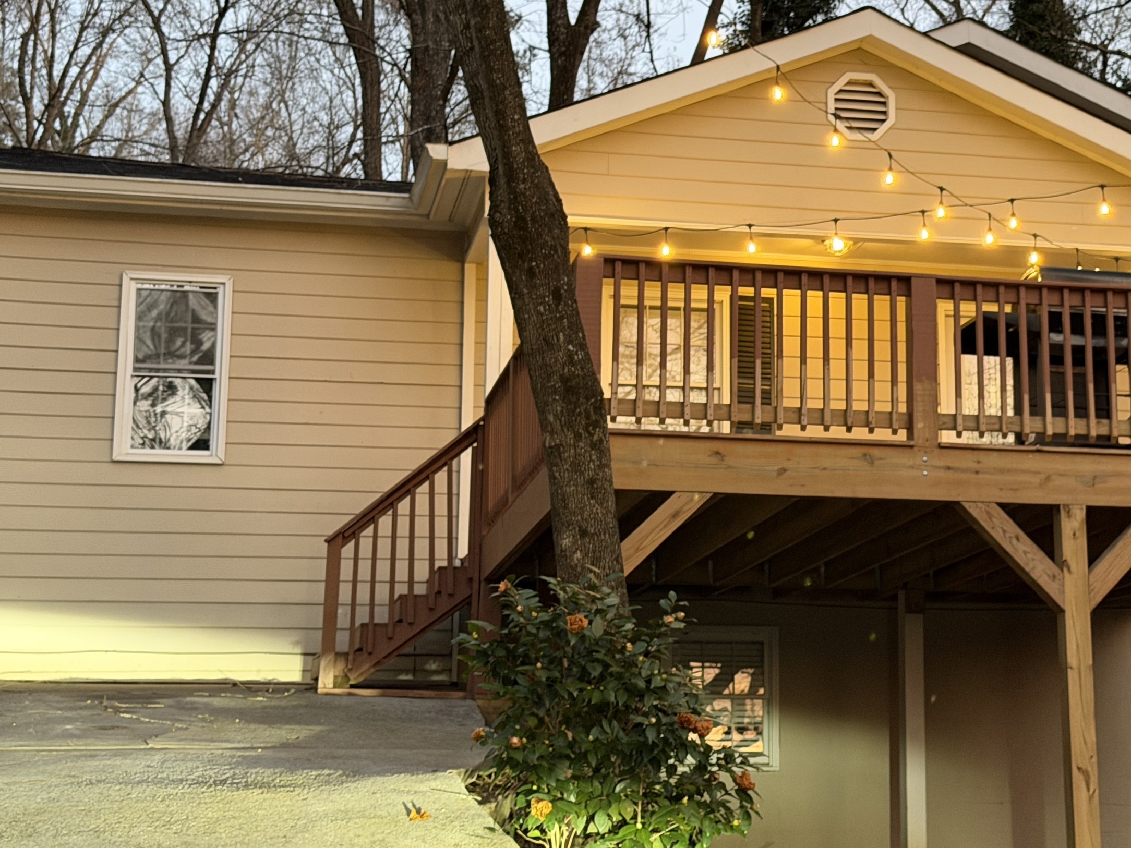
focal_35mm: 68
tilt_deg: +12.7
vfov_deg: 21.6
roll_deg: +0.8
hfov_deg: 28.3
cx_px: 789
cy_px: 324
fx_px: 2222
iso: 400
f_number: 1.78
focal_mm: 6.76
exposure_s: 1/40
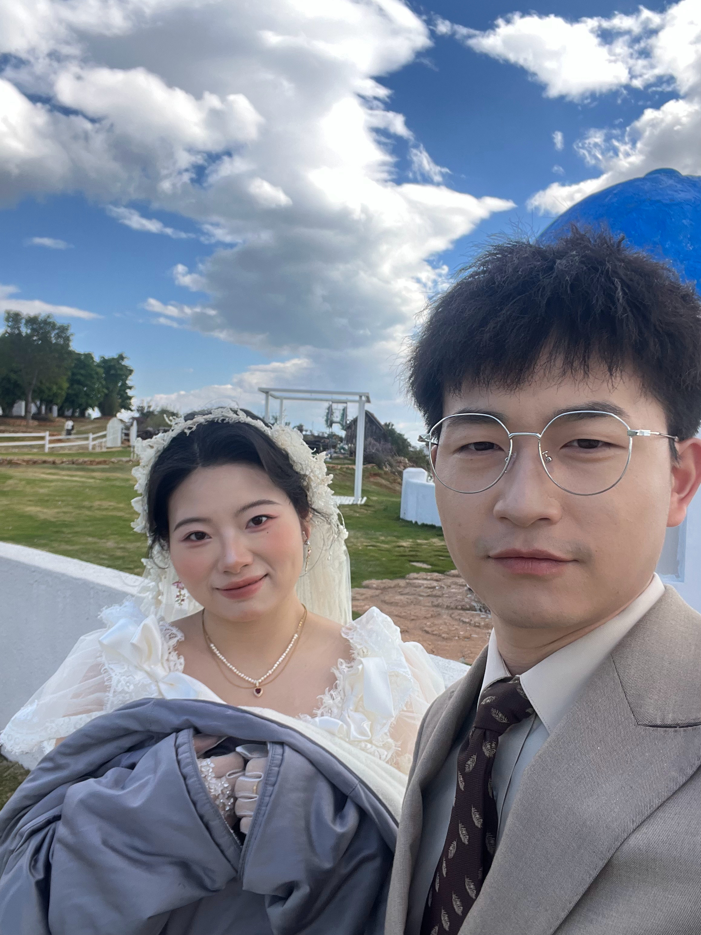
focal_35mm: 30
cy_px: 468
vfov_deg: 60.0
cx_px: 350
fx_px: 810
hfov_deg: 46.8
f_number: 2.2
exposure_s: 1/334
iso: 32
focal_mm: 2.71
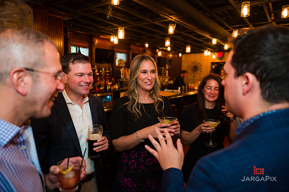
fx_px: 194
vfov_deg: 52.8
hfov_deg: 73.4
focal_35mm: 24
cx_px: 145
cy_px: 96
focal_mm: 24
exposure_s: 1/200
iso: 1600
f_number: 3.2
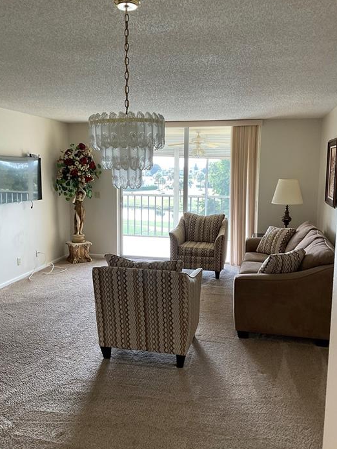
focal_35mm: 32
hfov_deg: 44.1
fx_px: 415
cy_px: 220
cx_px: 158
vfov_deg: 56.8
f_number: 1.8
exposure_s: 1/60
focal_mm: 3
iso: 40
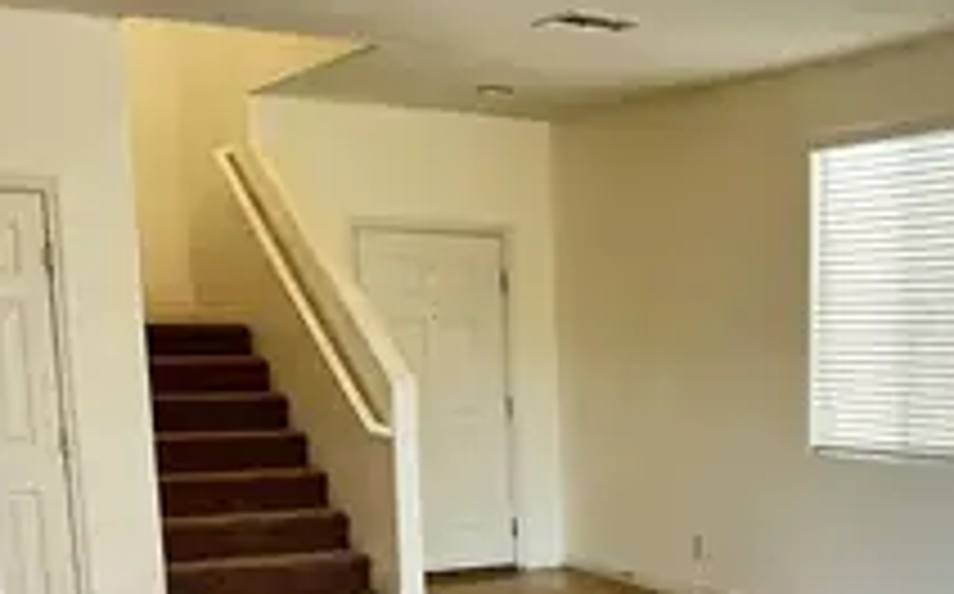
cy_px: 652
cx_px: 783
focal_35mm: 58
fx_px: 1506
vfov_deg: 21.2
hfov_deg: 33.9
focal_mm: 3
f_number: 1.8
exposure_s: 1/60
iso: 100
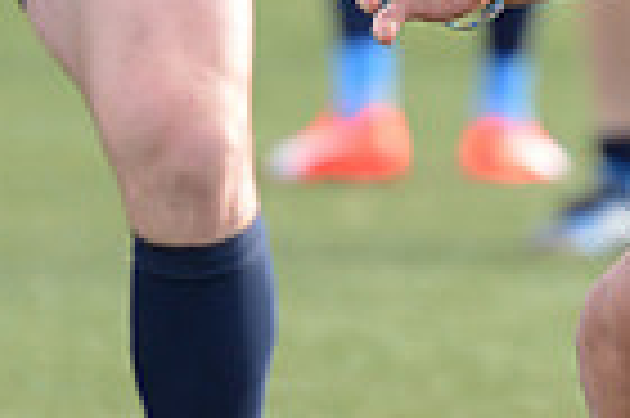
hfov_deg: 1.8
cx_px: 558
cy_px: -438
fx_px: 19559
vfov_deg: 1.2
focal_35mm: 1119
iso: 800
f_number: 4
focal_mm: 270
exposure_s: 1/800
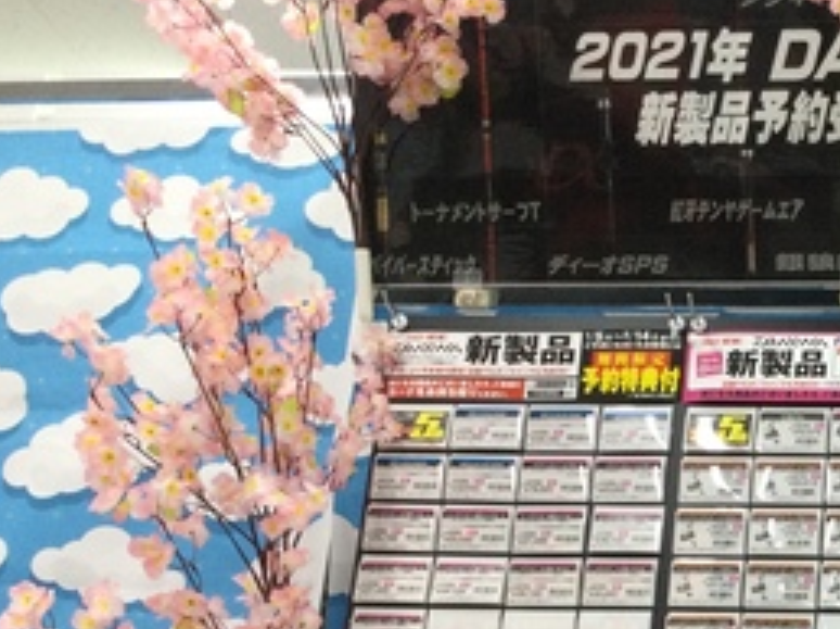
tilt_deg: +14.7
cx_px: 987
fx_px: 1867
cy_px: 639
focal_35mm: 77
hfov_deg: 23.4
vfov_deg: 18.6
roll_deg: -1.7
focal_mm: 3.3
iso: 32
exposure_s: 1/30
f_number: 2.4
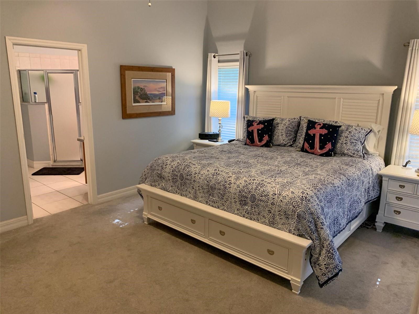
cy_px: 157
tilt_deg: -12.0
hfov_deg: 67.3
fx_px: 315
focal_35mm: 26
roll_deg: +0.1
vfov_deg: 53.1
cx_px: 210
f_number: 1.8
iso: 320
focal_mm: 4.25
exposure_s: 1/60
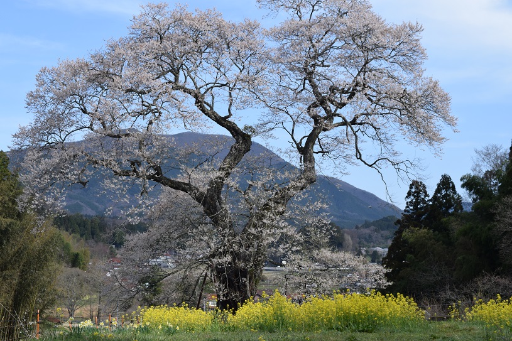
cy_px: 170
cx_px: 256
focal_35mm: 57
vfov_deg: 23.8
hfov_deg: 35.1
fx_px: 810
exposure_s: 1/320
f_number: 9
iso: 200
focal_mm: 38
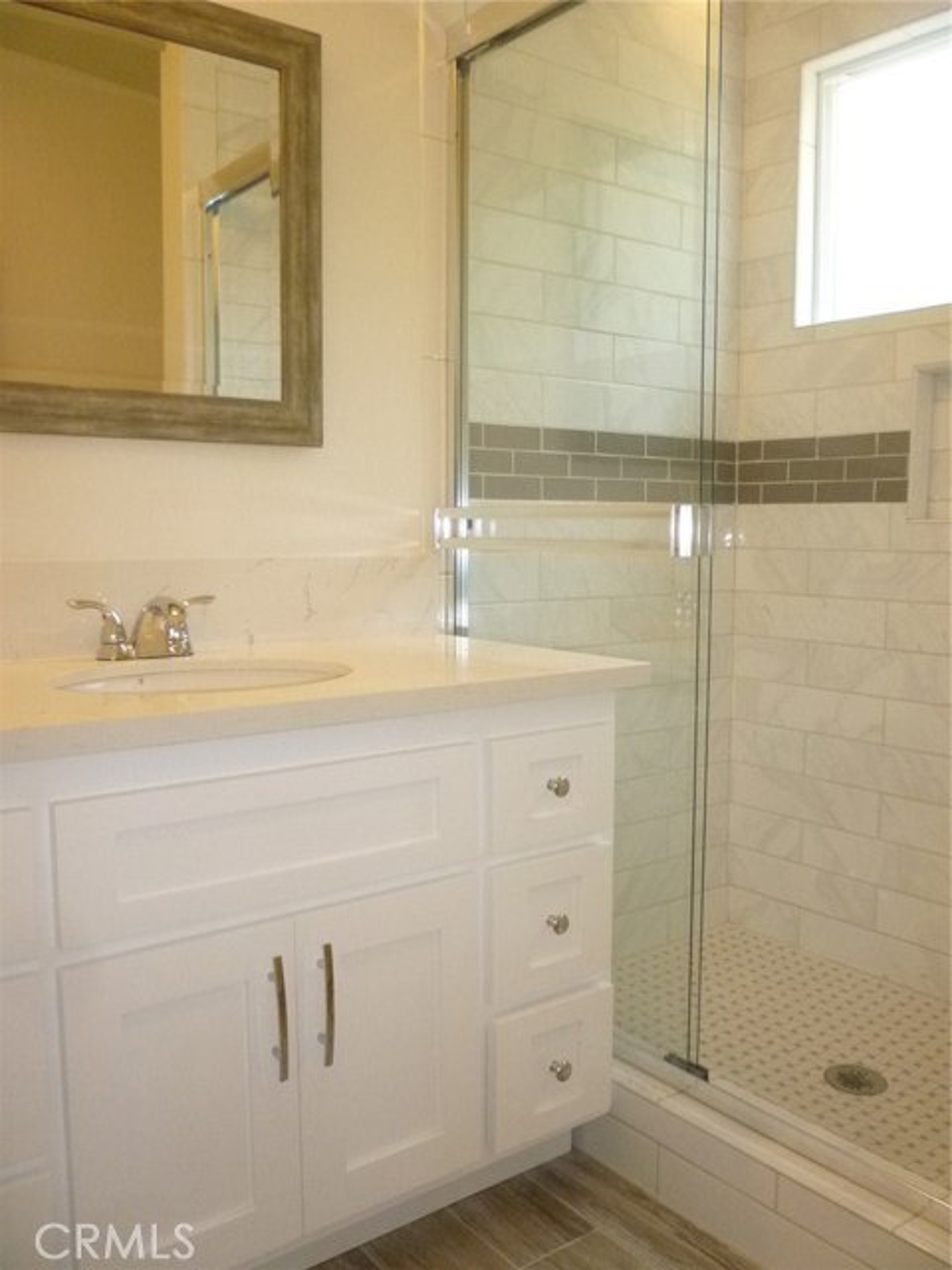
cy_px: 635
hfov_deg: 48.2
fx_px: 1063
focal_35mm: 29
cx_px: 476
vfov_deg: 61.7
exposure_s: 1/60
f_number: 3.3
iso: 400
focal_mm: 5.2
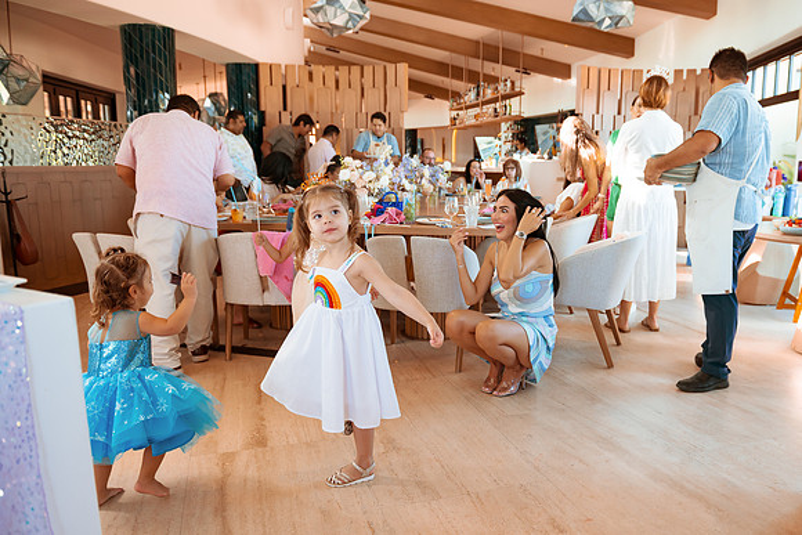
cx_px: 478
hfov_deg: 63.8
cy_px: 285
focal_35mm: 29
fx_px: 637
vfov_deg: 45.5
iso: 500
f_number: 3.5
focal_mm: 24
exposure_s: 1/200
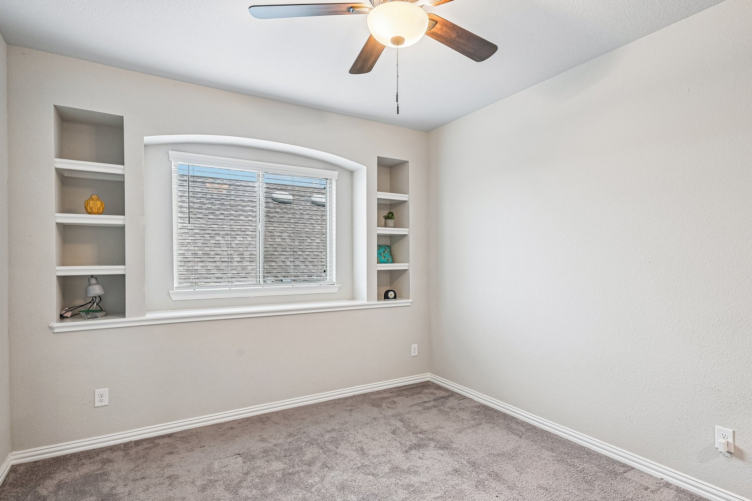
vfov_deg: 64.5
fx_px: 397
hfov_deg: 86.9
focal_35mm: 19
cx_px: 391
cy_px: 257
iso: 400
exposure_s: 1/6
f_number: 8
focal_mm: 17
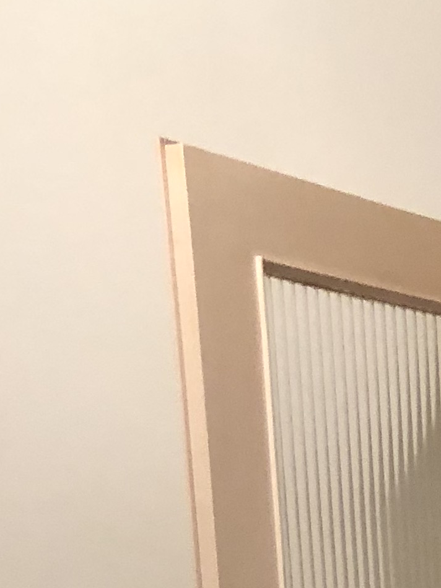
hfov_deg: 11.2
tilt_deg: -11.7
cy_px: 1125
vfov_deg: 14.2
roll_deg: +0.0
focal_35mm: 119
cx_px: 906
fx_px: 2021
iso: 100
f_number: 1.8
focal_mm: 4
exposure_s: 1/11
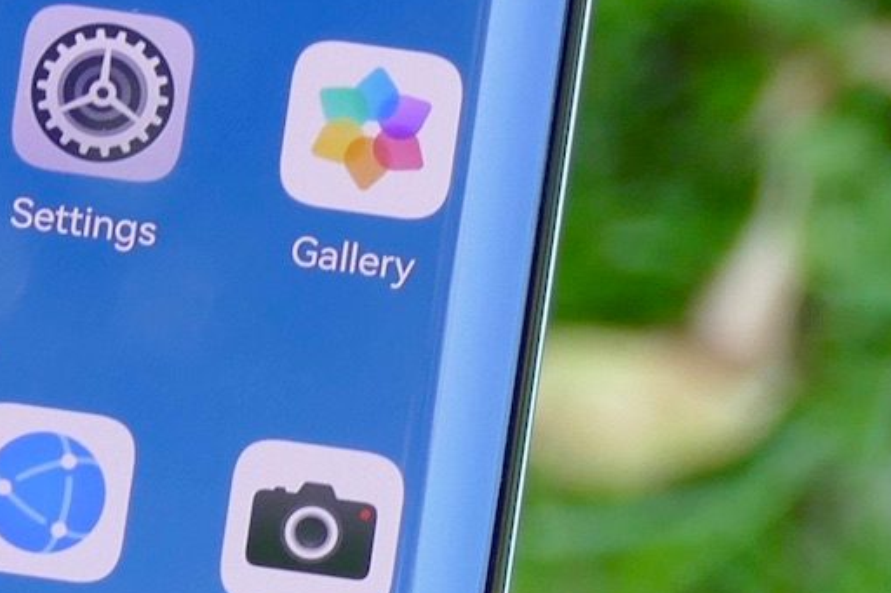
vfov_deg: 2.0
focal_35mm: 692
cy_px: -231
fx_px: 17121
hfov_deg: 3.0
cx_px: -604
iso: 200
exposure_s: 1/80
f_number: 4.5
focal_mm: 43.05
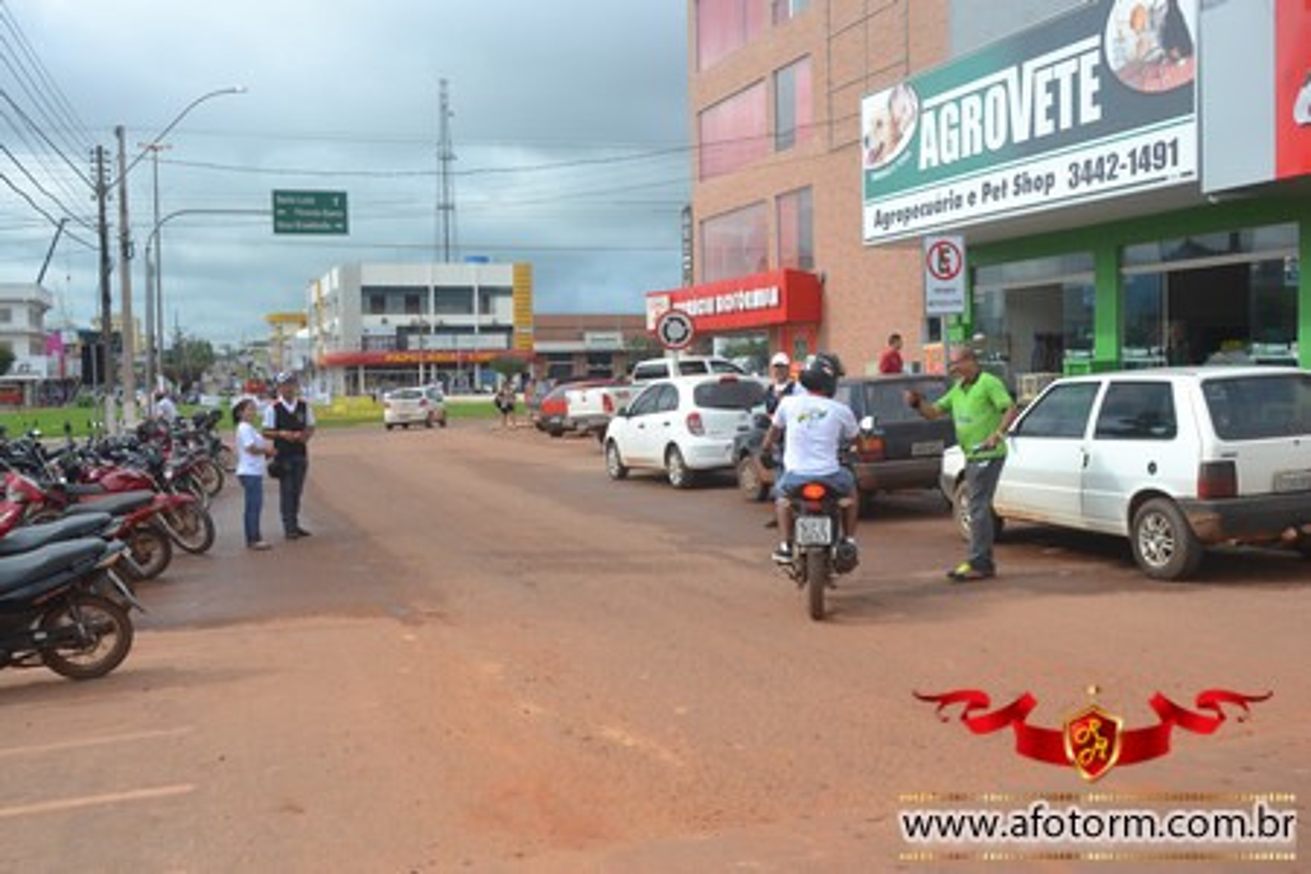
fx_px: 1311
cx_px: 656
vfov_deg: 36.9
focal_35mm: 36
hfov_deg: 53.1
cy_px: 437
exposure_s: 1/250
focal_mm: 24
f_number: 8
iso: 100
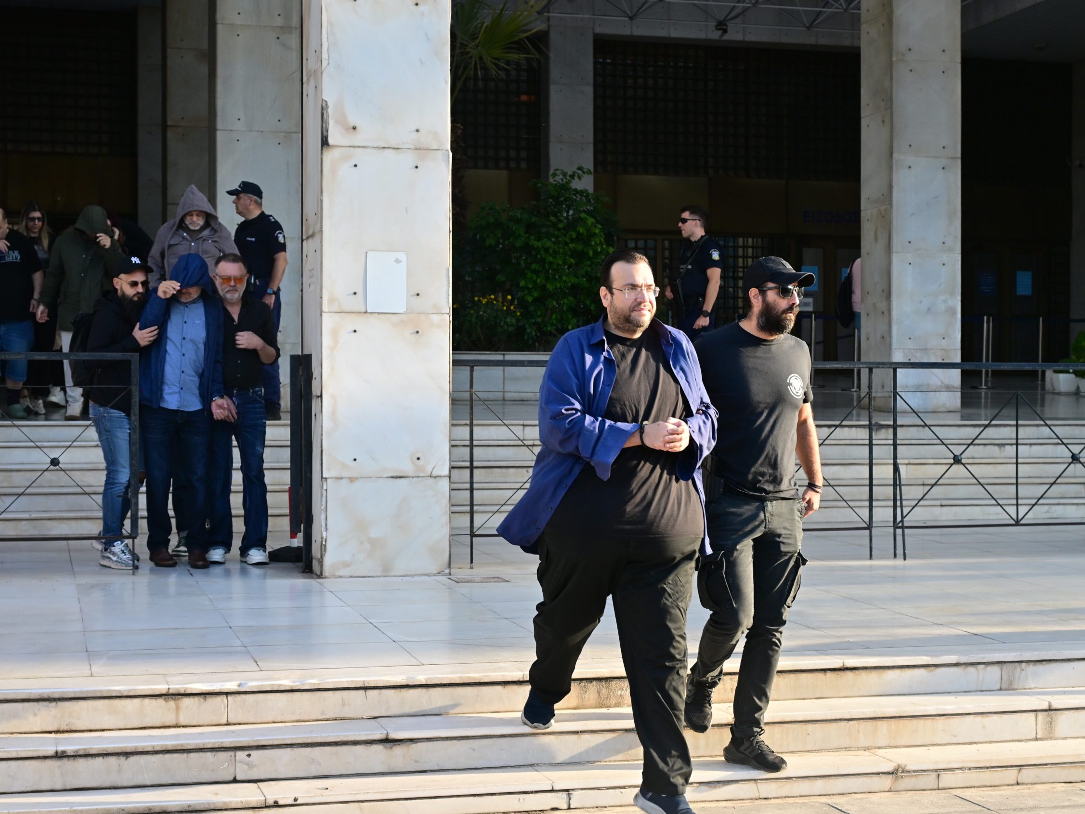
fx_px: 1849
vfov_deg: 24.8
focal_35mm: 59
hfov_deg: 32.7
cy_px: 405
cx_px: 592
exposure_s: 1/320
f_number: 6.3
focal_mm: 54
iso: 560
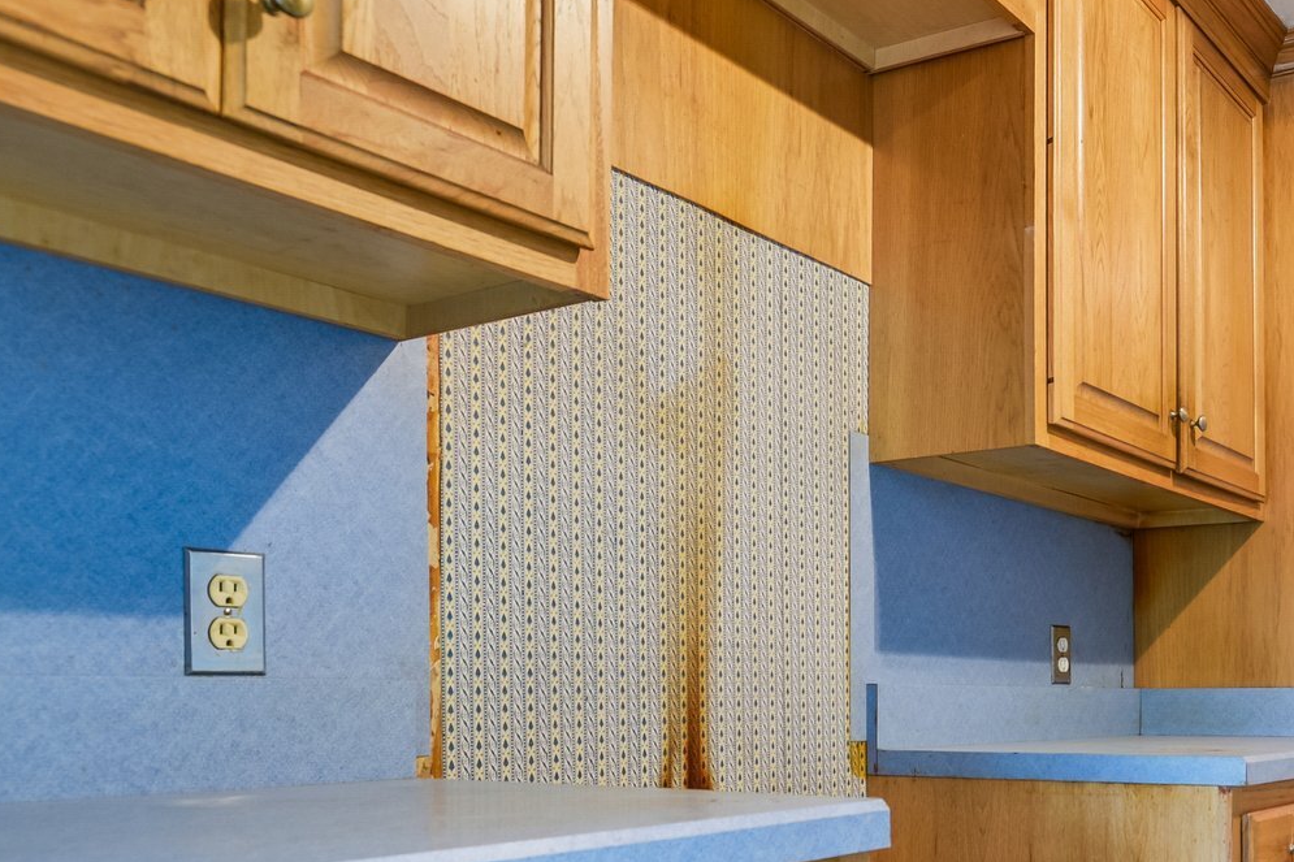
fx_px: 1258
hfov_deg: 48.6
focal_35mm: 35
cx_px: 1170
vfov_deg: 36.5
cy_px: 691
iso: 400
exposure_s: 1/4
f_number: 11
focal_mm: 17
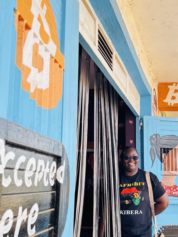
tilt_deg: +9.5
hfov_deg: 31.2
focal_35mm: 46
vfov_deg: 41.1
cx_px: 123
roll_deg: -0.2
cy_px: 140
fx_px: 316
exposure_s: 1/402
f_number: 1.78
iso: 80
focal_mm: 6.86
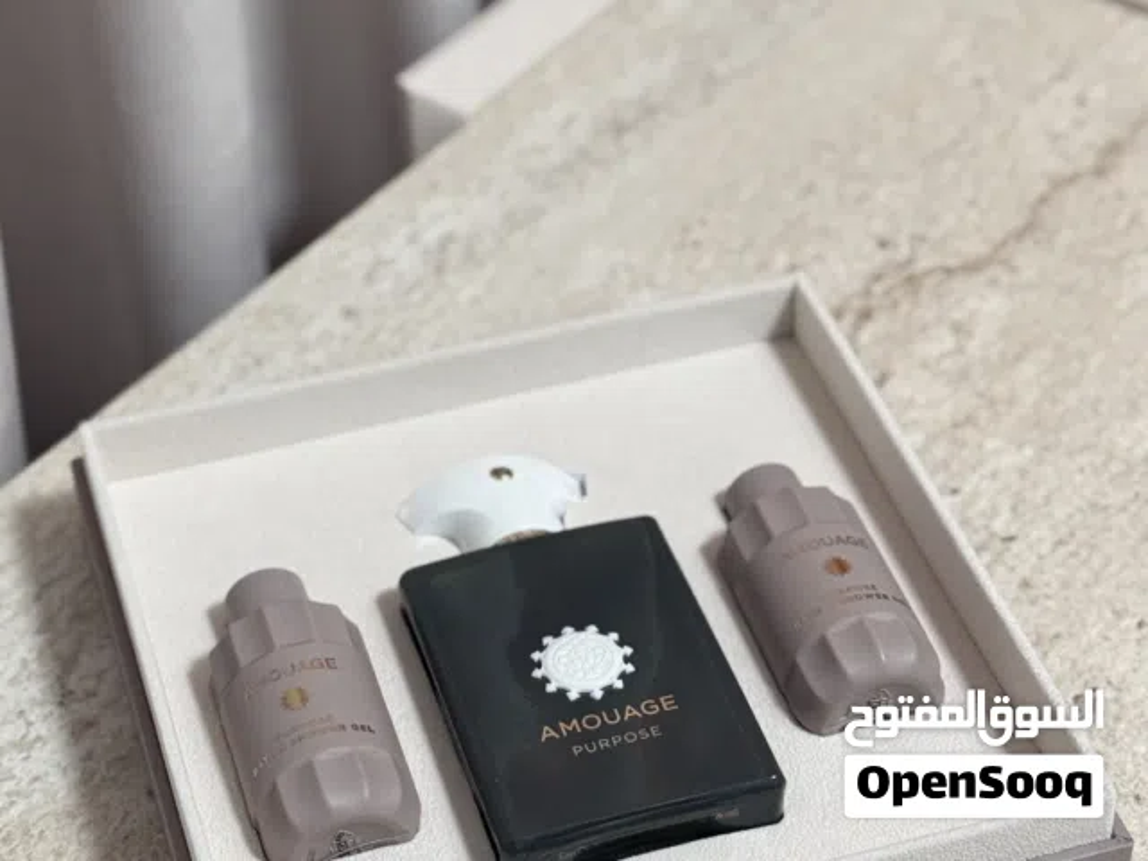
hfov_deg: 39.7
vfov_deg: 30.3
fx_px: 1592
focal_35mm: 48
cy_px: 430
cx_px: 574
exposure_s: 1/50
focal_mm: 6.76
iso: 250
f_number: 1.78
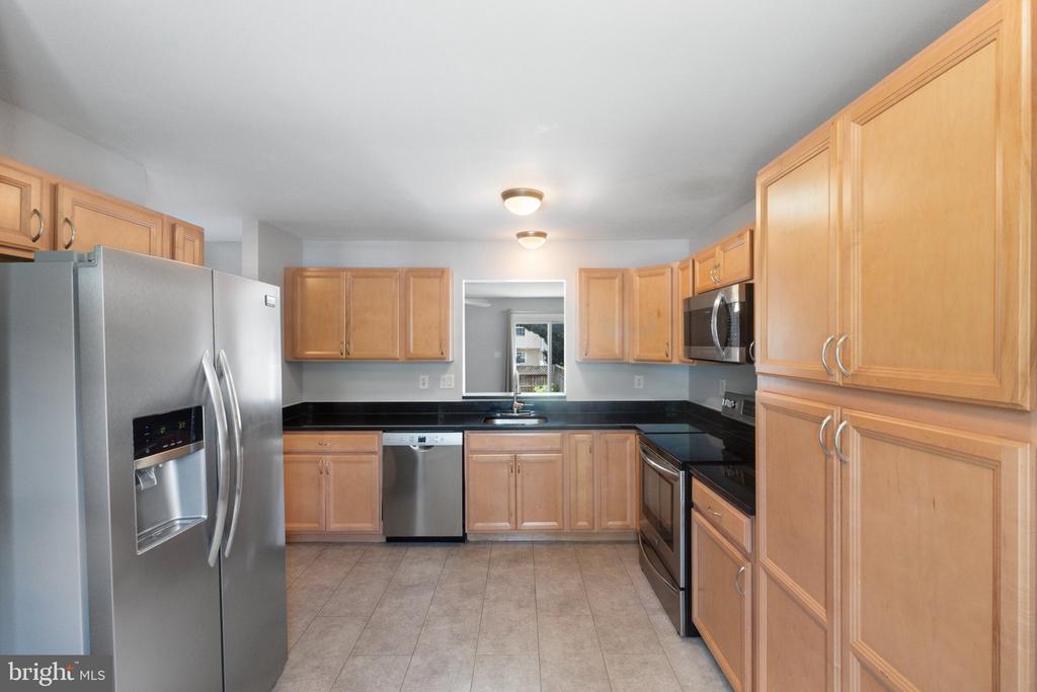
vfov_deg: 77.3
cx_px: 518
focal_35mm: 15
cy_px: 346
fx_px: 432
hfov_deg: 100.4
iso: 800
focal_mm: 10
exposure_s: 1/1000
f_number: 8
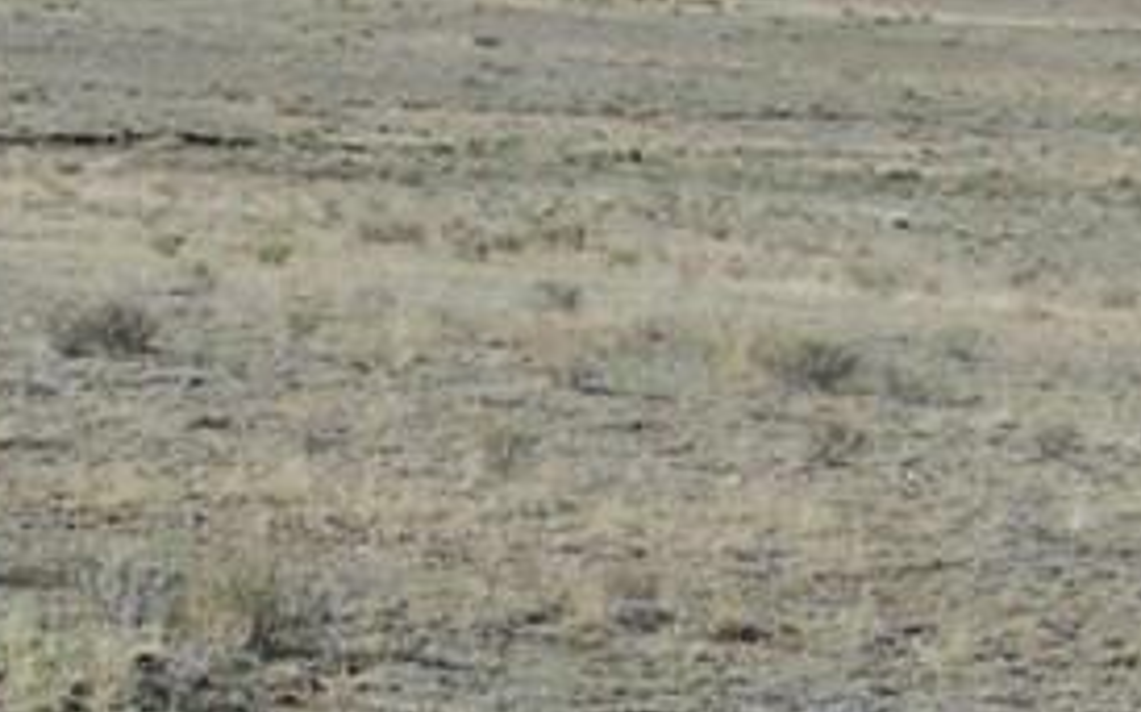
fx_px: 7646
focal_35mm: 246
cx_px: 675
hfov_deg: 8.5
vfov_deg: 5.3
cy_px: 662
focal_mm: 10.5
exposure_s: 1/1000
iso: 64
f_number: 3.2
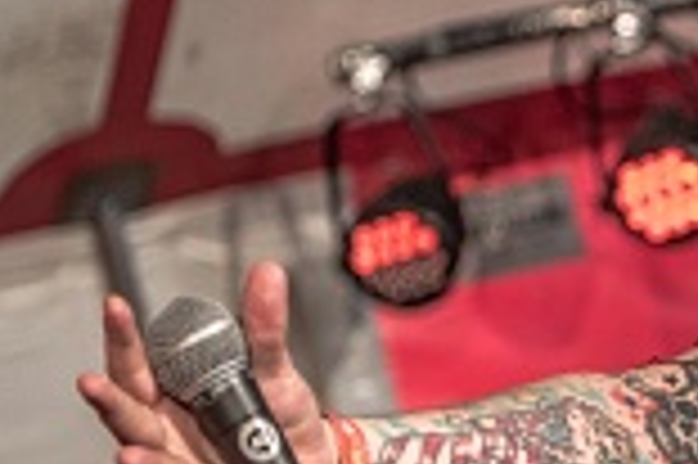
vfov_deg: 5.7
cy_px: 223
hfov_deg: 8.3
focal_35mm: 242
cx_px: 1022
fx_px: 4687
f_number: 2.8
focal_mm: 52
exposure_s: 1/100
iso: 640
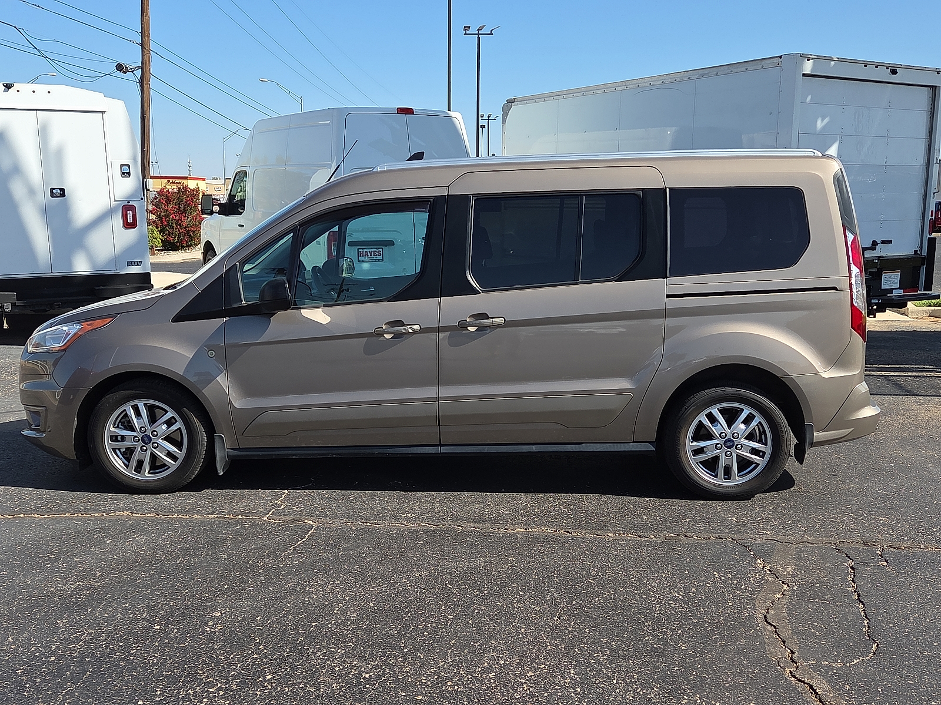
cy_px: 352
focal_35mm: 35
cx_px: 470
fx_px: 951
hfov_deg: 52.6
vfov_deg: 40.7
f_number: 1.8
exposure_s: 1/5000
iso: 76
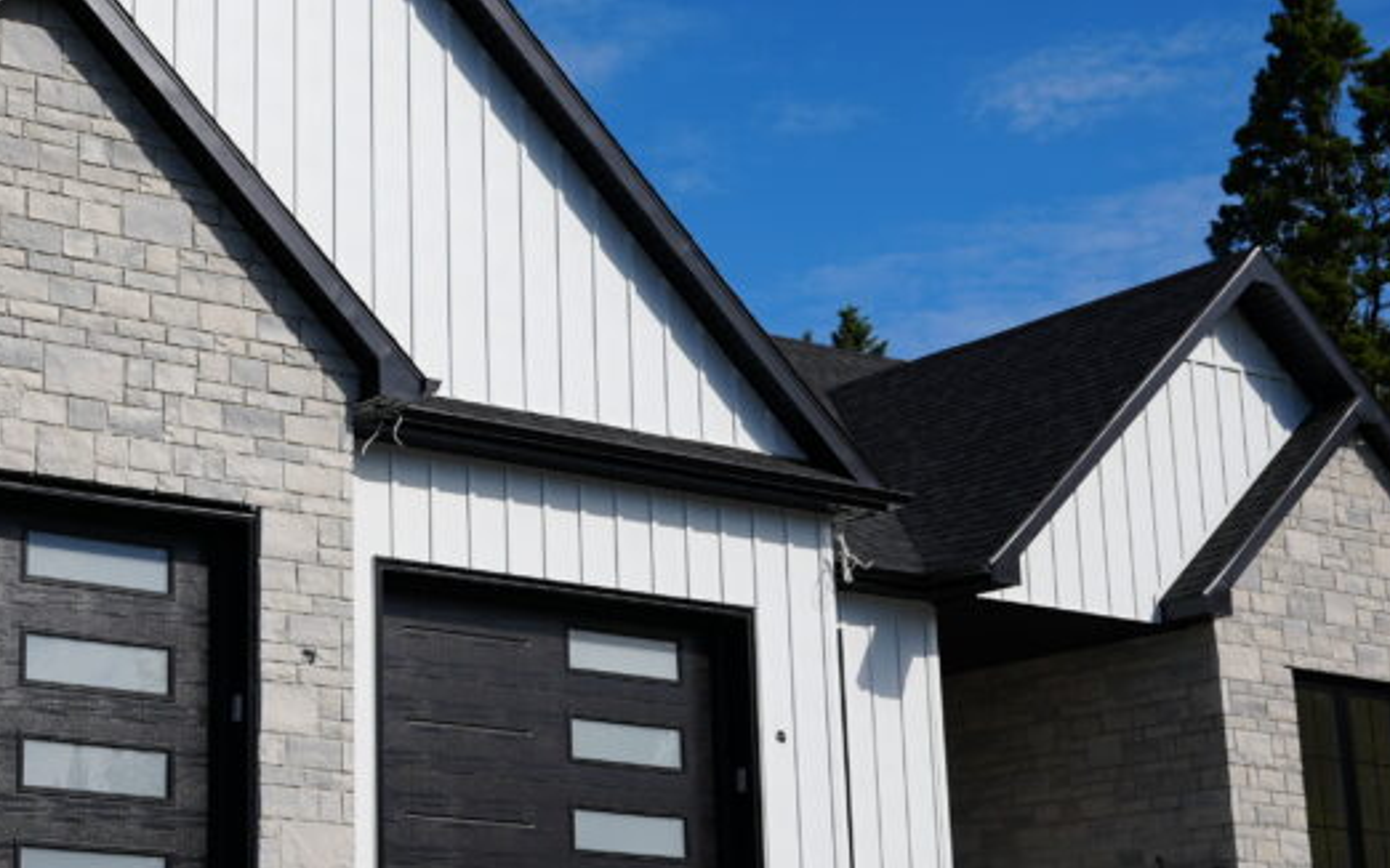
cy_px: 418
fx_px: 2810
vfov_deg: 17.6
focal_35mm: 74
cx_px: 240
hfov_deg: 27.1
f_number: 5
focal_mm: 37.1
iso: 80
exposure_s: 1/1000
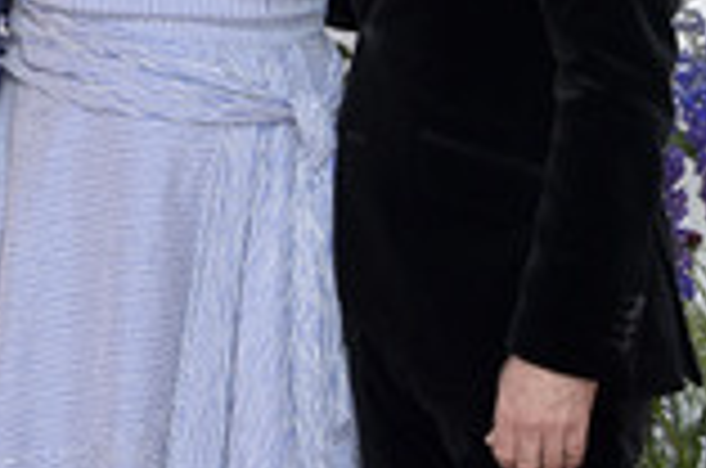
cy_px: -32
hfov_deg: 12.7
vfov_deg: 8.4
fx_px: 3151
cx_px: 79
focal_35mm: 161
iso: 640
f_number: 6.3
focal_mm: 56
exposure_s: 1/250
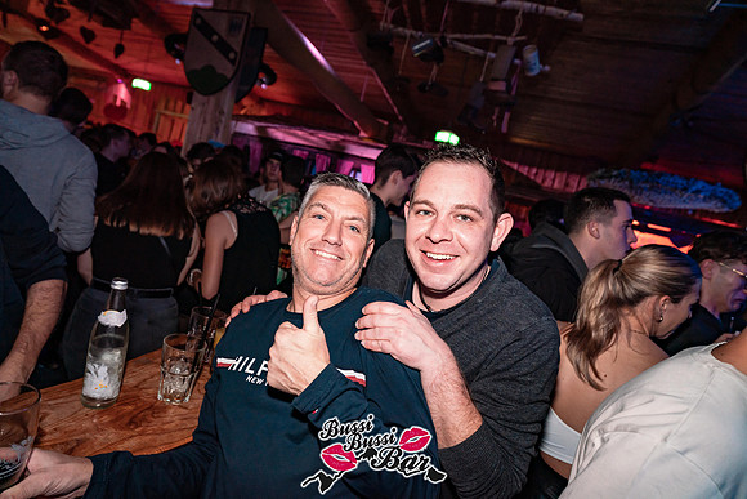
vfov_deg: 57.3
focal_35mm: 22
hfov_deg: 78.6
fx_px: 457
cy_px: 250
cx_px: 374
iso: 1600
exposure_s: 1/60
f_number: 4
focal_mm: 22
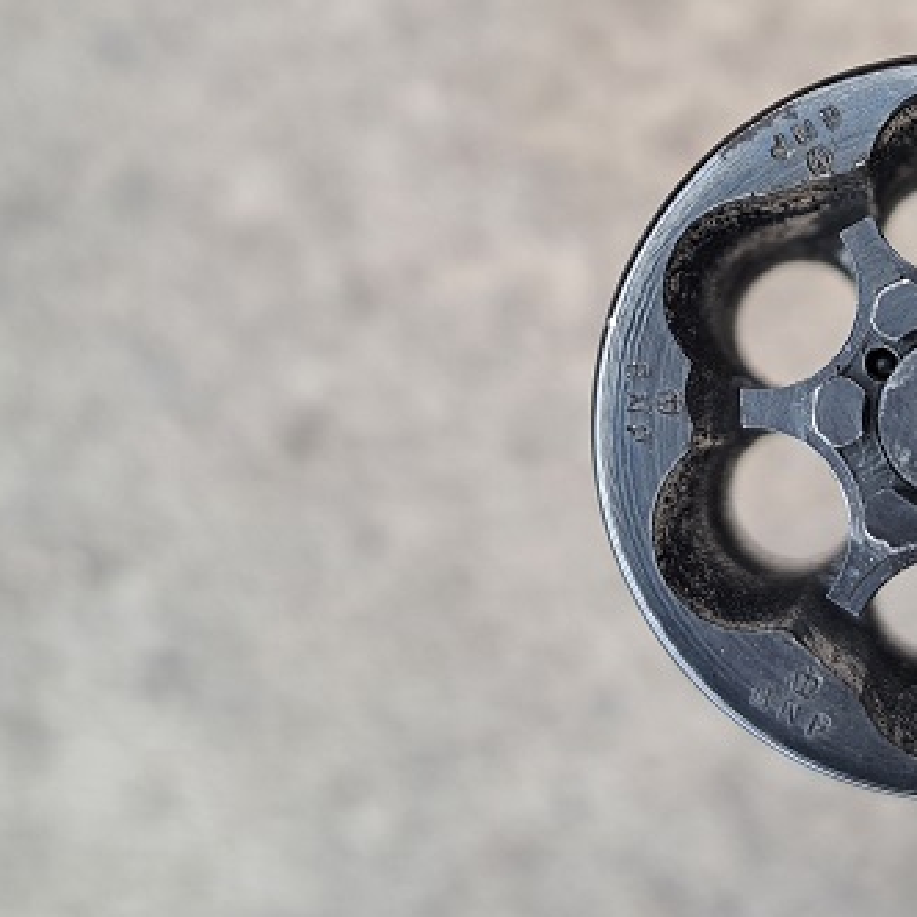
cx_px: 760
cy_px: 200
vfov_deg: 28.5
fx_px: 1768
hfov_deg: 28.3
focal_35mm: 59
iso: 50
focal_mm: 5.23
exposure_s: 1/100
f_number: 1.8
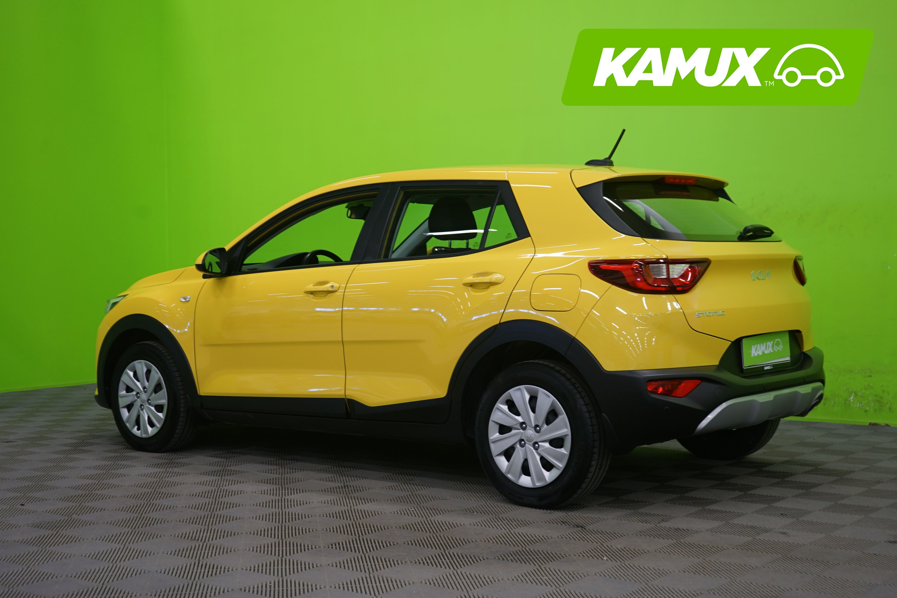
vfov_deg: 27.5
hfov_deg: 40.3
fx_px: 1221
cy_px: 299
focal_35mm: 49
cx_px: 448
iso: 400
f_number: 5
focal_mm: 49
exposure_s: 1/10
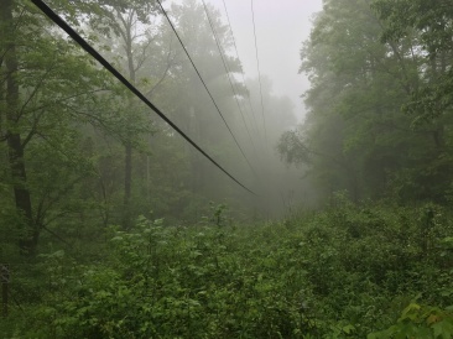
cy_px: 170
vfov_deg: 48.2
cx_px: 226
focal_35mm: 29
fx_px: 379
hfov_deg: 61.7
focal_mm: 4.15
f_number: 2.2
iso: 25
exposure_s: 1/190
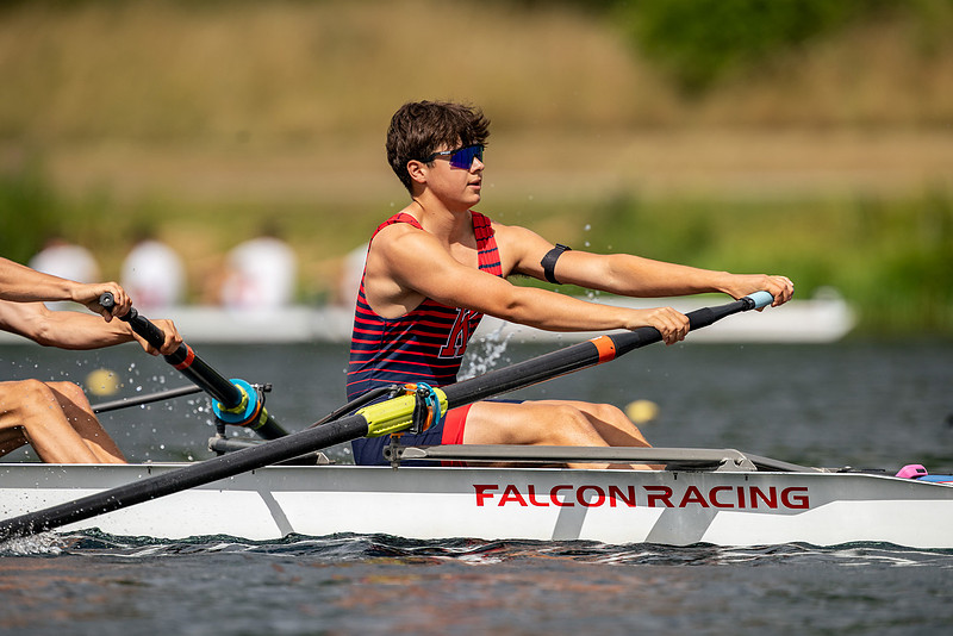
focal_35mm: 580
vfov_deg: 2.4
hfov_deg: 3.6
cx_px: 476
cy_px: 318
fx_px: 15359
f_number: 5.6
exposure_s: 1/2000
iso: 160
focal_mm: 580
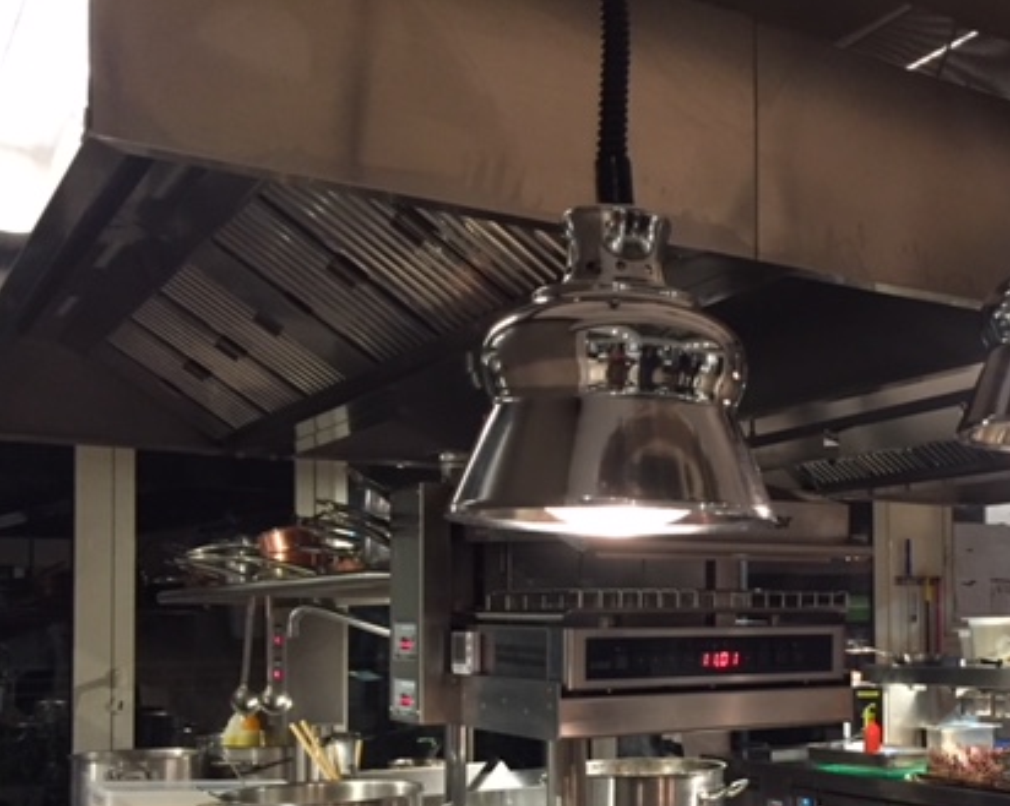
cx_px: 780
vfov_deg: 33.6
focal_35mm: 44
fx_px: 1314
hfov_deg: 40.6
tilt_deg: +1.4
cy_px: 578
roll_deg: +0.2
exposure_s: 1/25
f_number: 2.2
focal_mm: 4.15
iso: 250
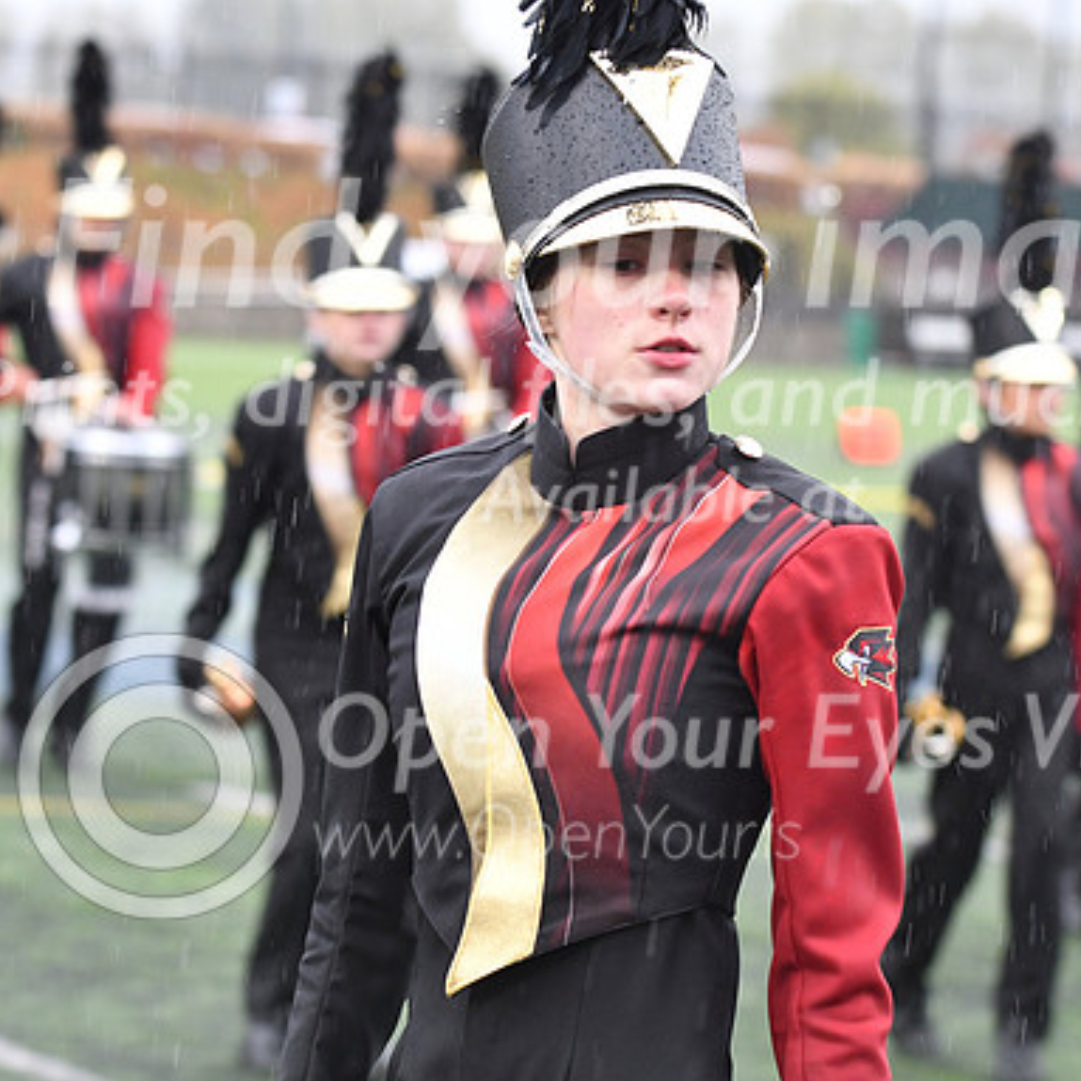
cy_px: 543
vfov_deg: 9.3
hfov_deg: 9.3
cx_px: 675
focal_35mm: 189
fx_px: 6678
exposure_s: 1/320
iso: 1000
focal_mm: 98
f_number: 4
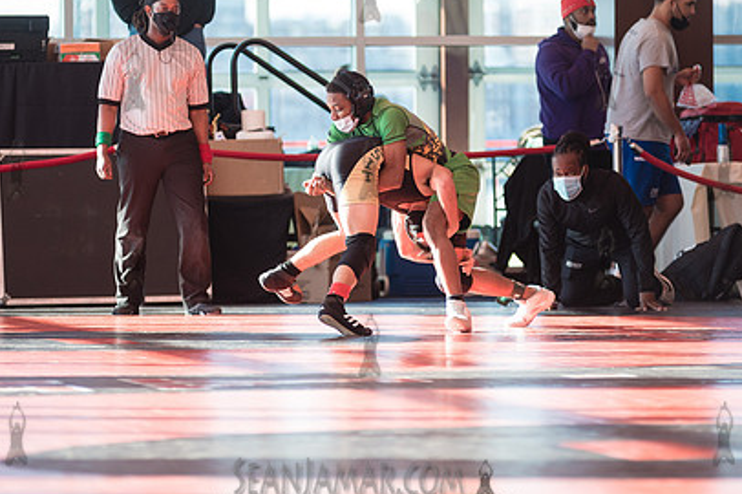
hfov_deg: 7.2
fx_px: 5890
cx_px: 369
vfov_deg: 4.8
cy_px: 167
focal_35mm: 286
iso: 400
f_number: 4
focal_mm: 200
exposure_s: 1/400
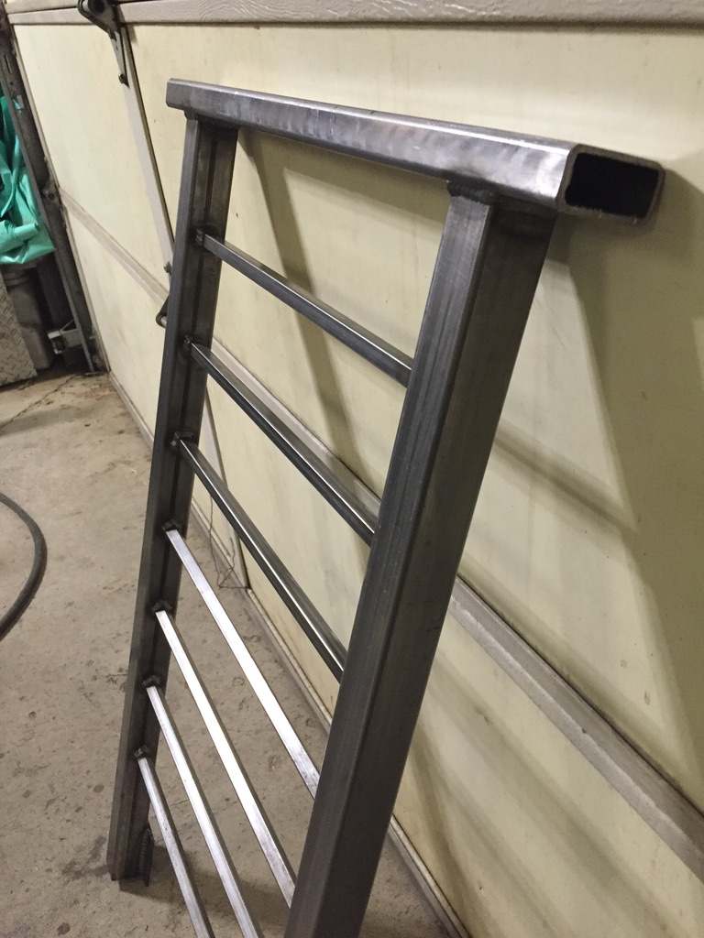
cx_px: 352
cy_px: 469
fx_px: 786
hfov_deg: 48.2
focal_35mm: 29
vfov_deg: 61.7
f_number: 2.2
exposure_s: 1/30
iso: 250
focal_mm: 4.15
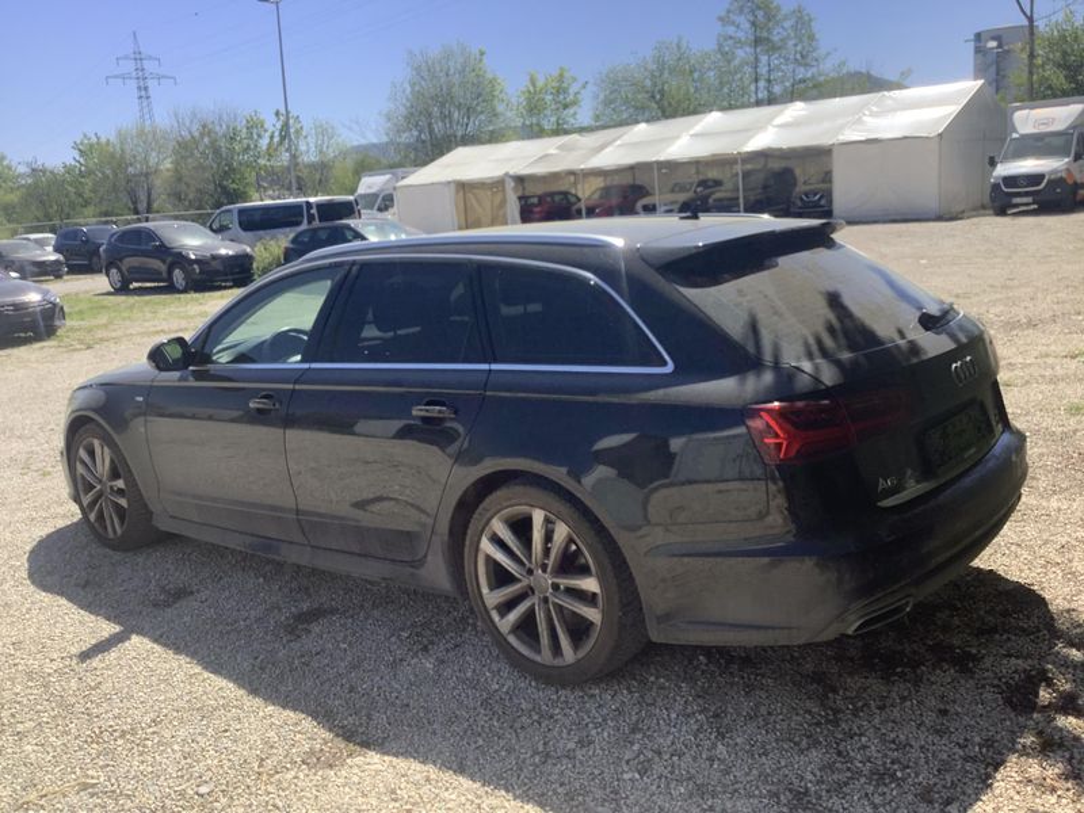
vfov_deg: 45.4
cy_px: 406
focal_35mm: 31
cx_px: 542
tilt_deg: -10.8
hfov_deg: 58.4
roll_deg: +2.5
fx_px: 971
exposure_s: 1/741
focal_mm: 3.3
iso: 25
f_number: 2.4
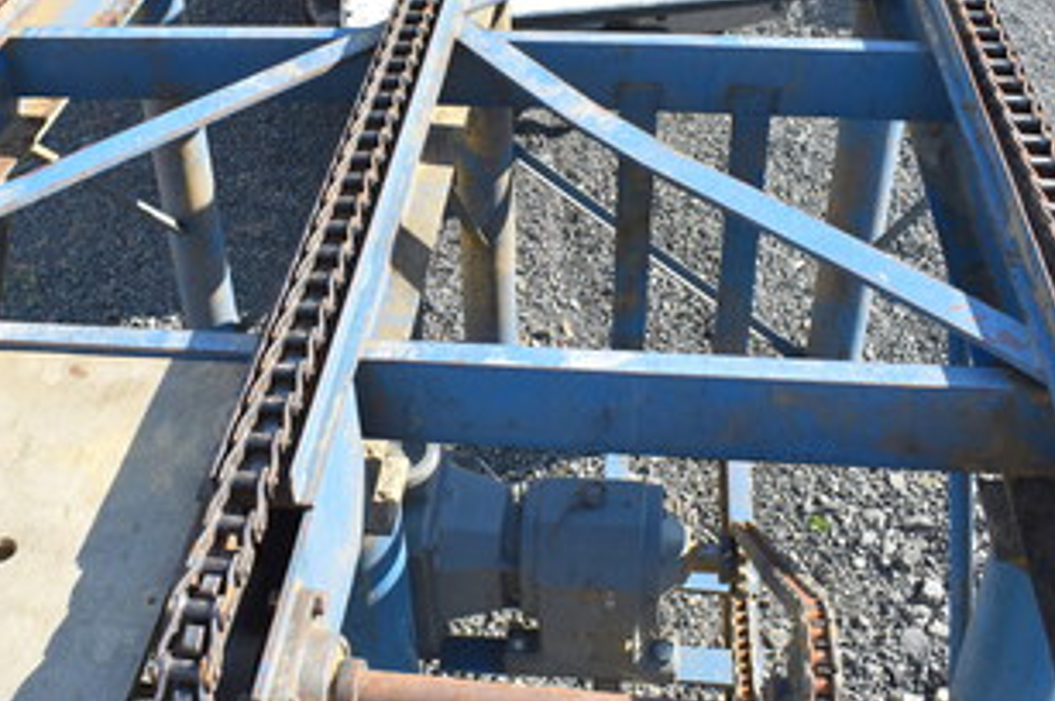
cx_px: 433
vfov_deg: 30.3
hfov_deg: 44.4
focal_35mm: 44
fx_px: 1288
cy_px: 242
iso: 200
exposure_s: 1/250
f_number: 8
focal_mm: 18
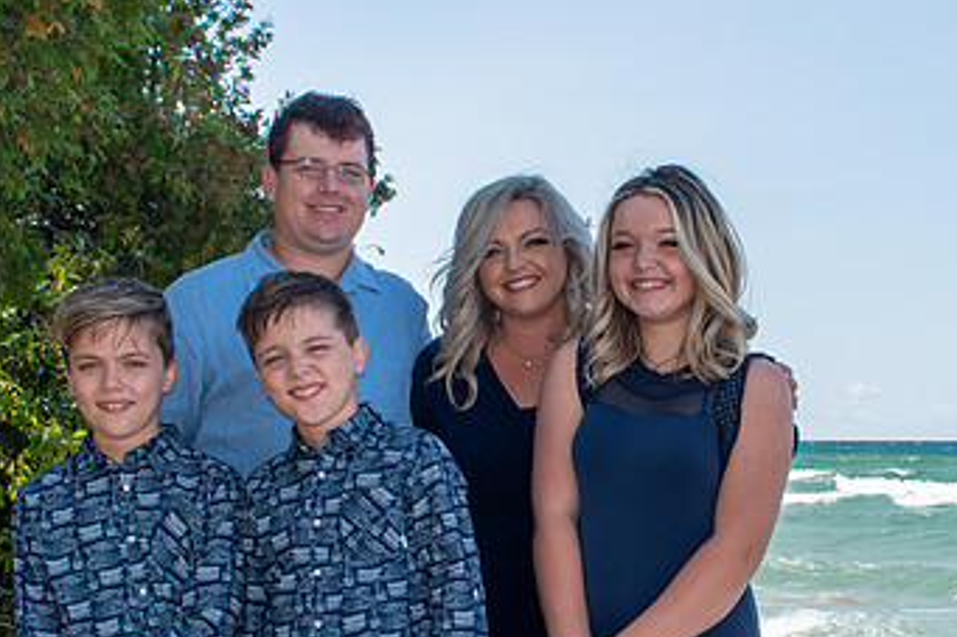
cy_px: 476
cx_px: 617
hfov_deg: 27.2
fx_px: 1966
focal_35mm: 74
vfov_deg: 18.3
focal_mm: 29
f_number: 9
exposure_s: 1/200
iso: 100
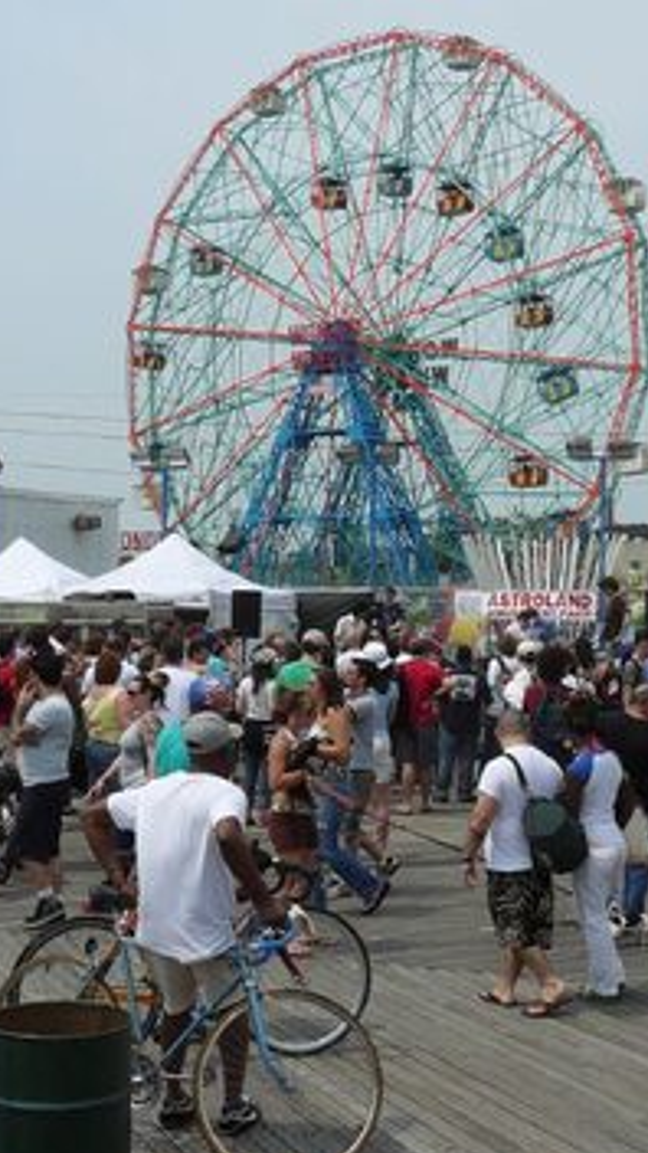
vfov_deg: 39.9
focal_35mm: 52
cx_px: 442
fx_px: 1588
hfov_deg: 22.9
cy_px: 586
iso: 80
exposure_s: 1/1000
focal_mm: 5.2
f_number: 5
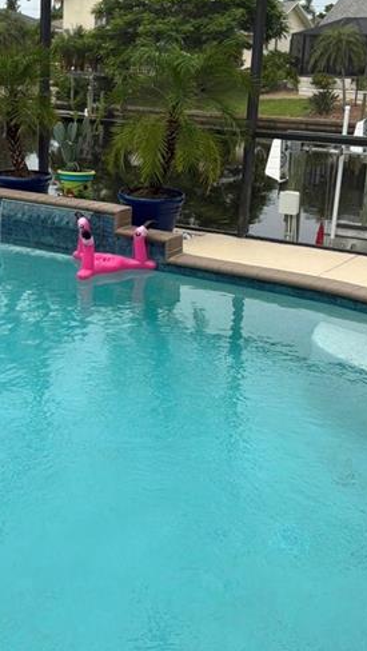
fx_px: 829
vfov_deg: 42.6
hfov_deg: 24.7
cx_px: 96
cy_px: 247
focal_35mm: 48
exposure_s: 1/912
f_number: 1.8
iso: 25
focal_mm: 3
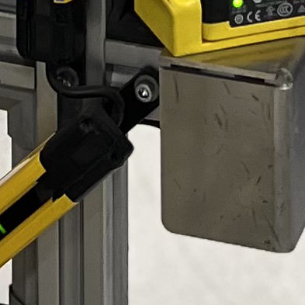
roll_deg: -0.3
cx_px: -43
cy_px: -823
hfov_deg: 7.4
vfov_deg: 6.3
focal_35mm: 236
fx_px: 2353
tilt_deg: -4.5
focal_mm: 5.7
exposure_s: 1/120
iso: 100
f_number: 1.5
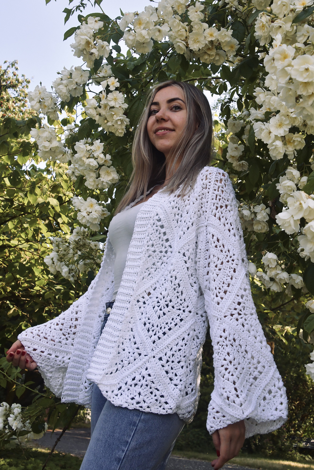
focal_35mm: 44
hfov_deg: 30.5
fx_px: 575
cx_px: 157
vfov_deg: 44.5
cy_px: 235
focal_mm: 44
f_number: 13
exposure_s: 1/640
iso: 800
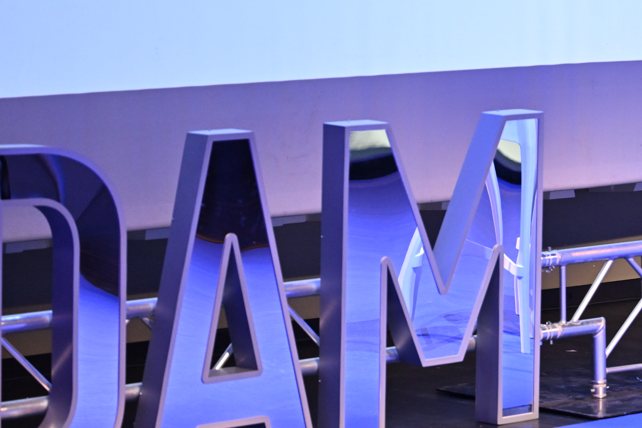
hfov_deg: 11.8
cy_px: 32
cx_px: 623
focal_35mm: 172
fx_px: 3067
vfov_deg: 8.0
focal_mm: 70
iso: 1600
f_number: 2.8
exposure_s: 1/200
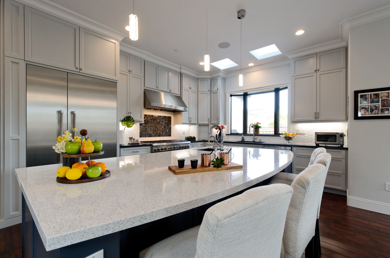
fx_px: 162
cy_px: 129
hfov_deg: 100.5
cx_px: 195
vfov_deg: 77.1
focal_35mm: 15
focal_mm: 10
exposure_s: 1/4
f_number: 8
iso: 100
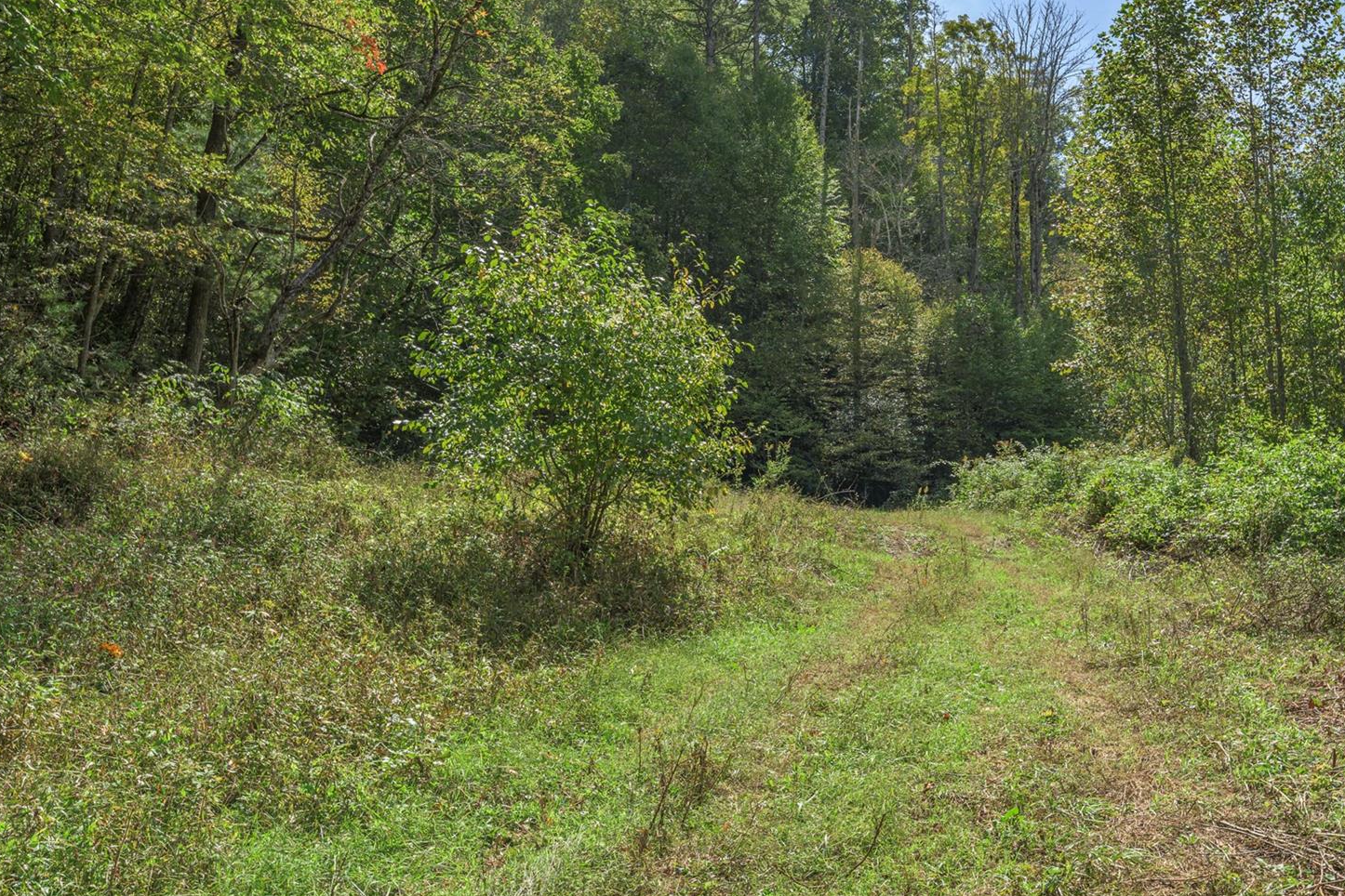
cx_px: 852
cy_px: 441
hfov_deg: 55.1
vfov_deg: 38.9
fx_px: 1270
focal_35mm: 34
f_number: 8
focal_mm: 24
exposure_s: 1/640
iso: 320
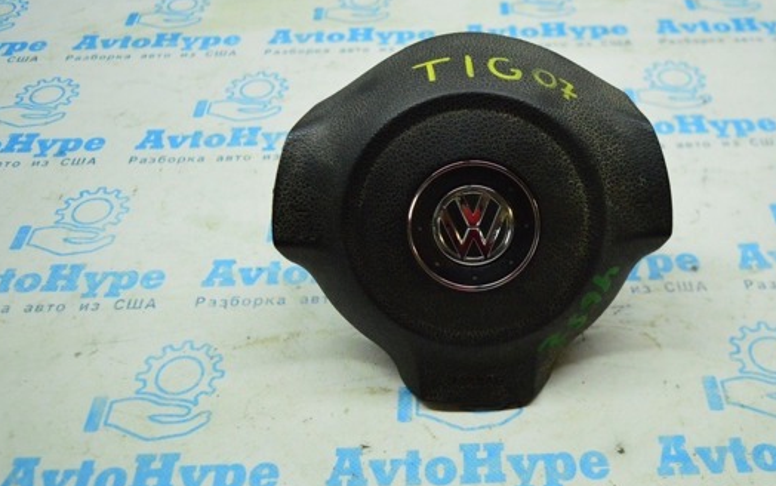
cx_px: 459
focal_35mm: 41
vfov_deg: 31.3
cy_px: 239
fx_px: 867
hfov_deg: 48.0
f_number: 3.8
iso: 6400
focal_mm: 22
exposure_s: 1/1000
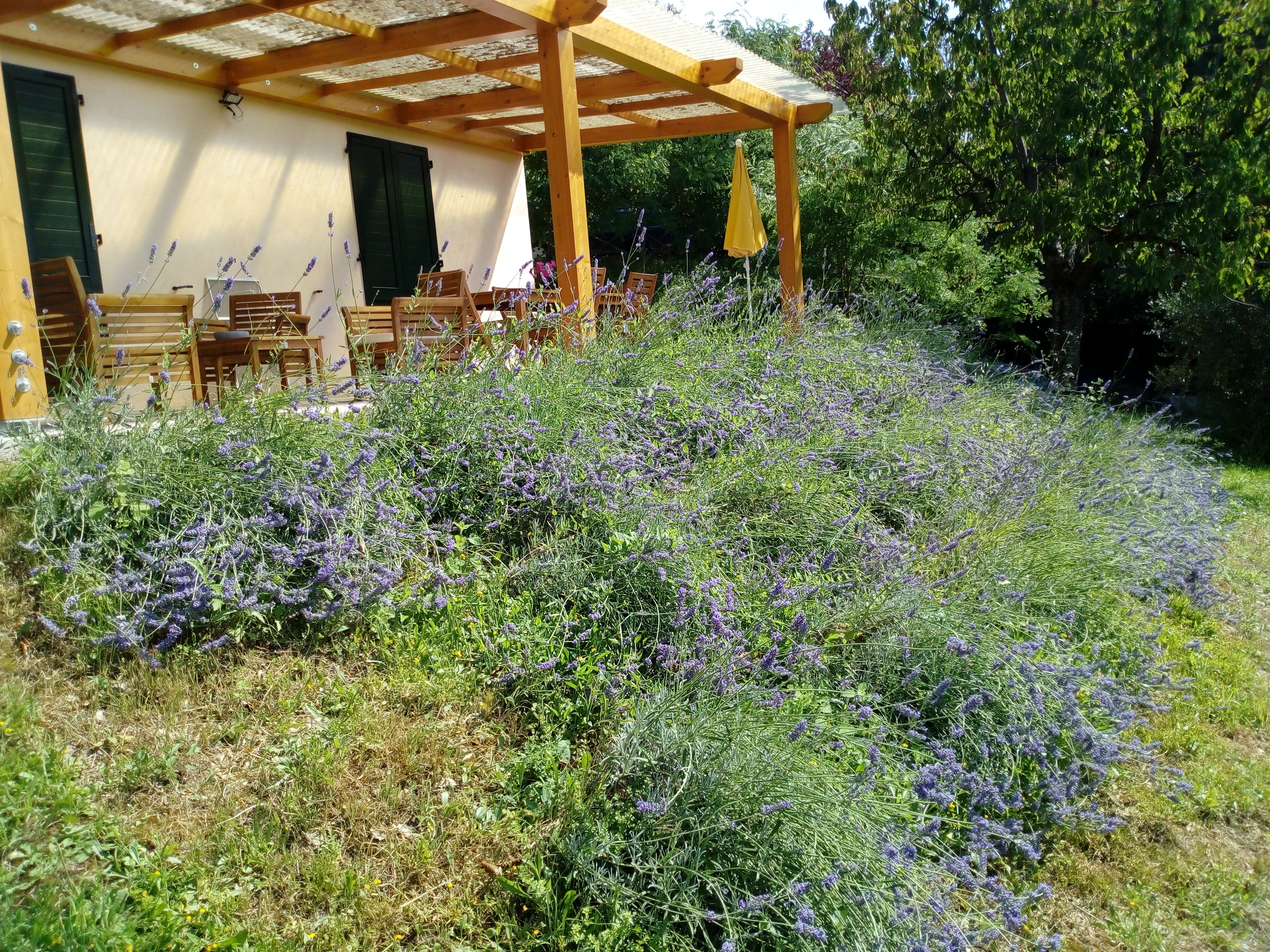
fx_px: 991
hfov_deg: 65.3
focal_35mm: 27
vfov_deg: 51.4
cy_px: 476
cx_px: 635
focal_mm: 3.5
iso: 115
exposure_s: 1/1057
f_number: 2
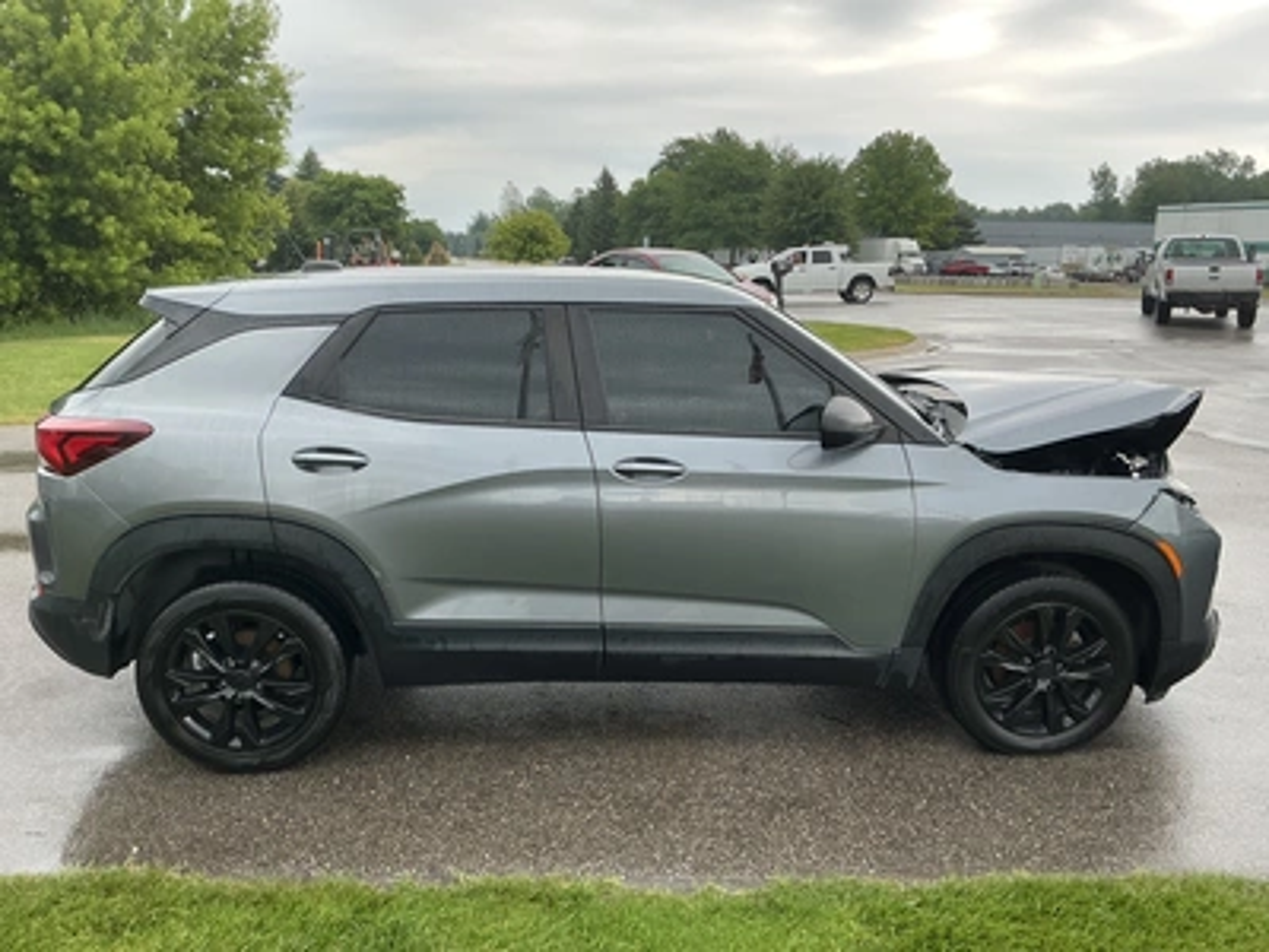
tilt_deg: -12.0
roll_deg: -3.2
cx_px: 634
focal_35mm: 28
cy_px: 476
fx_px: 1026
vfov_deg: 49.7
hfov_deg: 63.4
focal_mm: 3
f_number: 1.8
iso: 20
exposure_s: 1/215
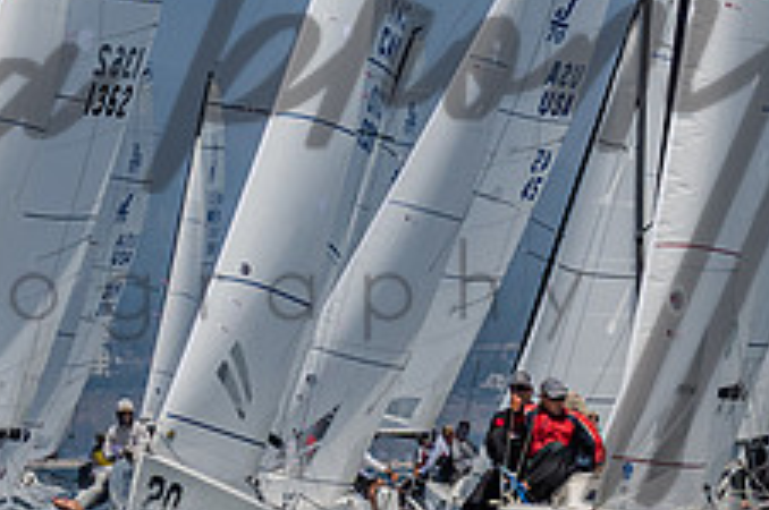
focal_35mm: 563
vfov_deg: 2.4
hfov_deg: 3.7
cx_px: 591
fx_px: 12009
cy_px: 479
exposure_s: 1/2500
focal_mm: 102
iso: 400
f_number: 6.3
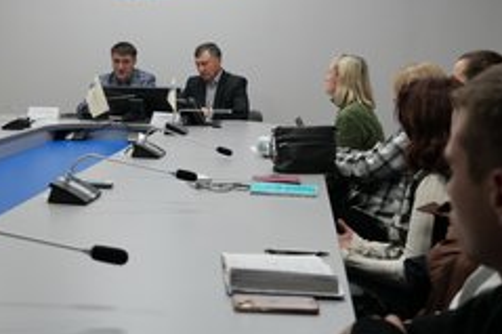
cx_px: 128
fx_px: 864
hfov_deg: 31.8
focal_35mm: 62
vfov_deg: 21.8
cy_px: 127
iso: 800
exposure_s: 1/50
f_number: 5.6
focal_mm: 37
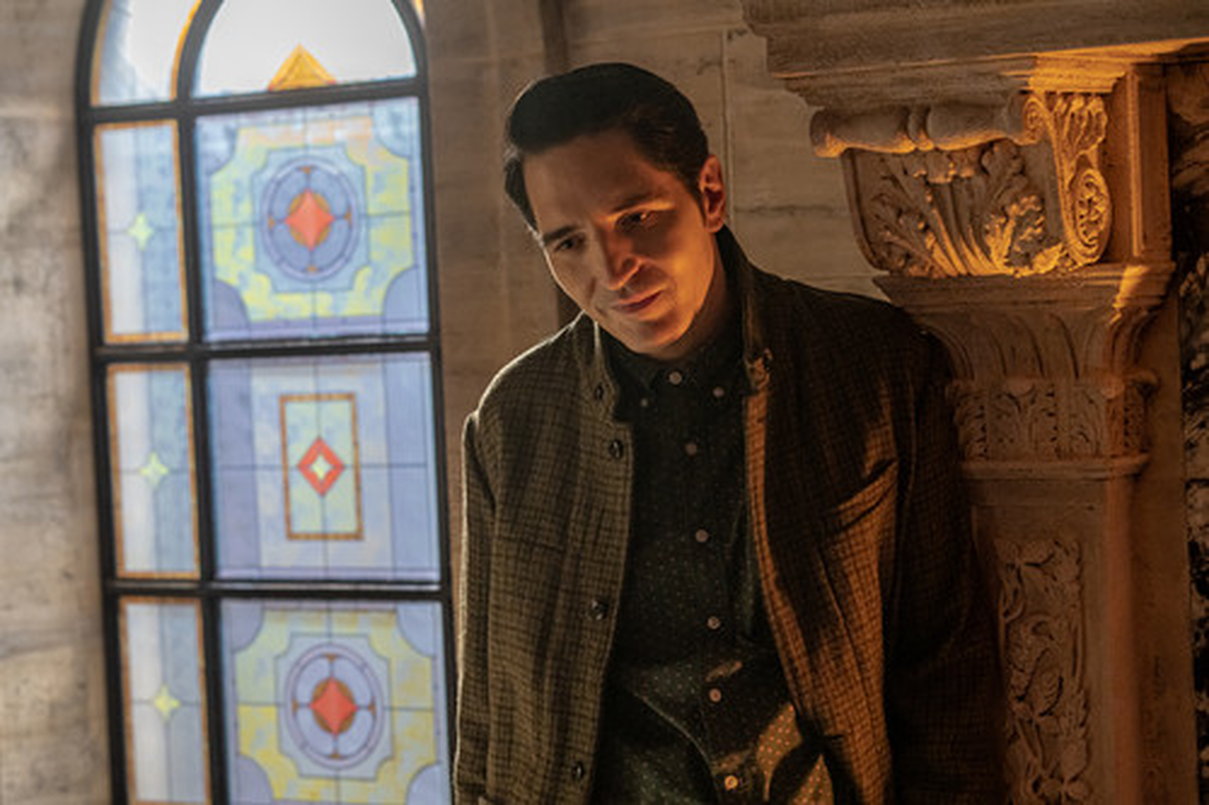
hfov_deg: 23.9
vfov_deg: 16.1
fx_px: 2853
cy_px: 402
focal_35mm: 85
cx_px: 604
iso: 2500
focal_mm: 85
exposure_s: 1/100
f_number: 3.5
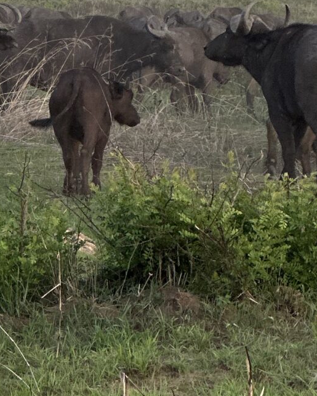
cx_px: -180
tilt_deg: +0.9
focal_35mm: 299
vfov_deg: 6.4
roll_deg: -2.6
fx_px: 3504
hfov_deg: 5.1
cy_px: 14
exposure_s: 1/121
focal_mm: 9
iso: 40
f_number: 2.8
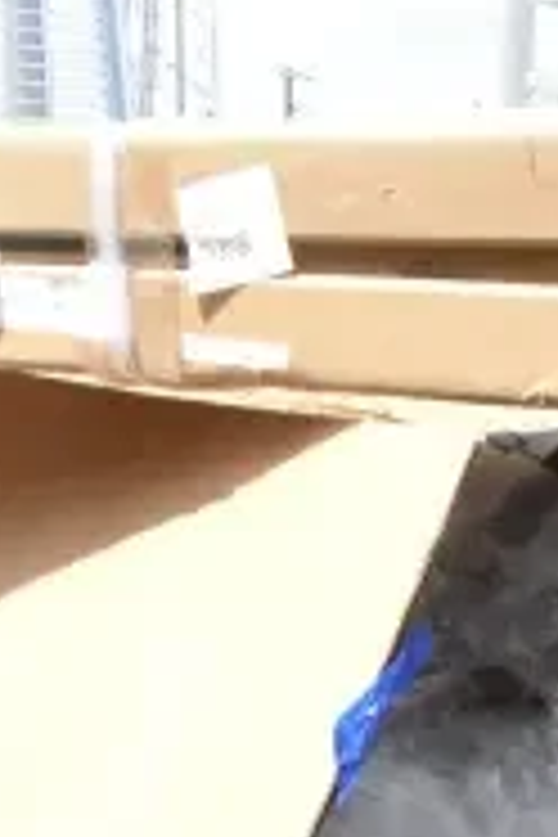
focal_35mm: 133
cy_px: 1654
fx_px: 3092
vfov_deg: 13.3
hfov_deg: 9.9
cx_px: 904
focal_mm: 18
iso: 6400
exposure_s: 1/1250
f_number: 18
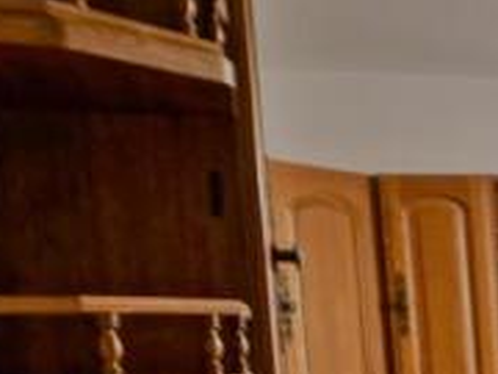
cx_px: 755
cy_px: 555
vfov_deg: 16.1
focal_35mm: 84
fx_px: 1208
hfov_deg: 20.0
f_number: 9
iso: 100
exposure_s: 1/1.25
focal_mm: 16
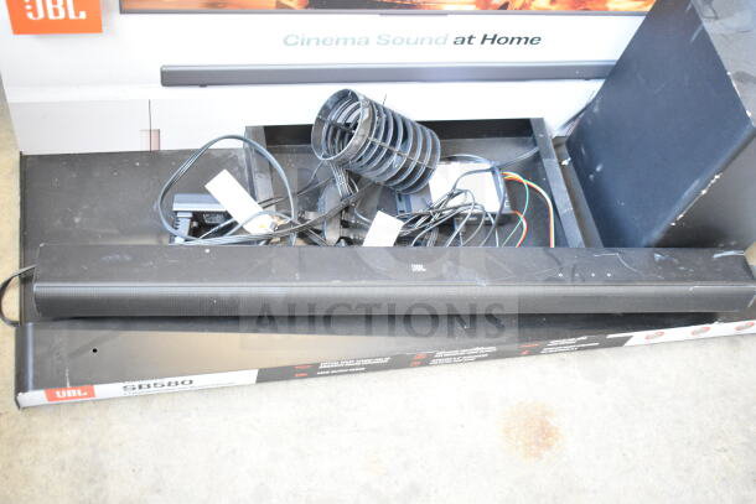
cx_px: 378
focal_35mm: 44
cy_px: 252
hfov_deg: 45.0
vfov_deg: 30.9
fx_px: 914
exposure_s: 1/50
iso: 3200
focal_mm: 29
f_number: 4.2
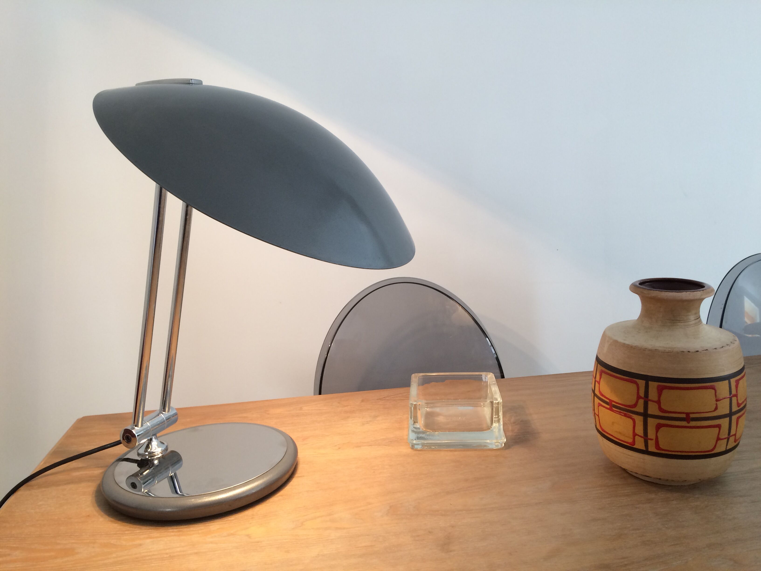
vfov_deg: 48.2
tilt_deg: -11.3
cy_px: 286
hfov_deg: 61.7
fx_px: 638
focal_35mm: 29
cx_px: 380
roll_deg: +2.5
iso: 100
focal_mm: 4.15
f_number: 2.2
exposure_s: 1/33
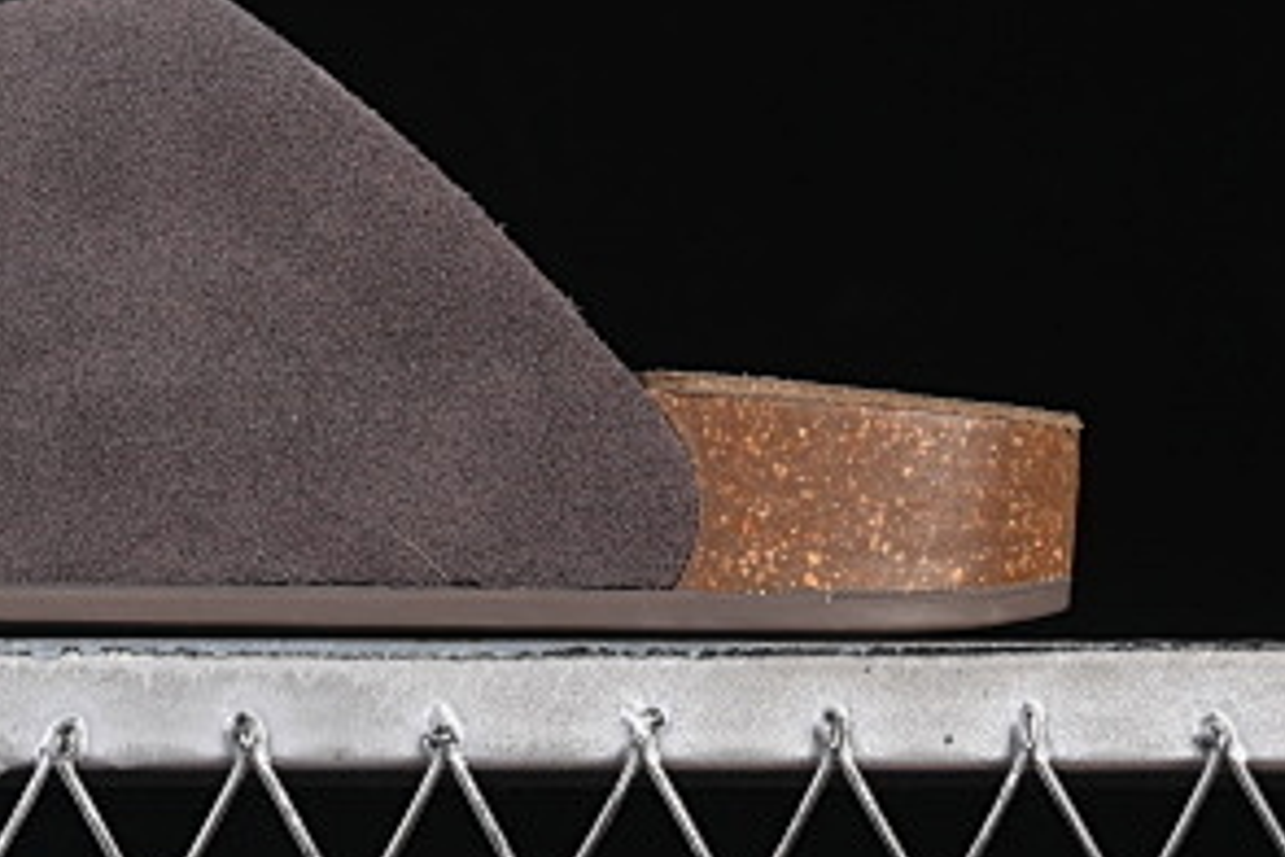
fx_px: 7281
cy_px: -85
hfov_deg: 10.0
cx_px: 118
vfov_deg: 6.7
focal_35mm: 204
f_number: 6.3
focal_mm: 50
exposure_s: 1/60
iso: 160
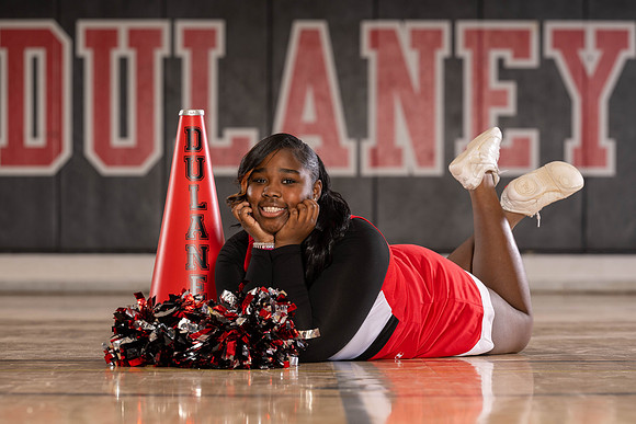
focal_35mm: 184
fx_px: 3260
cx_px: 355
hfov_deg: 11.1
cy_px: 259
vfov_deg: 7.4
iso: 125
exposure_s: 1/200
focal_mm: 145
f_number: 4.5
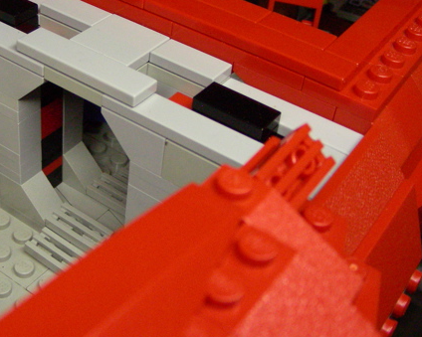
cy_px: 136
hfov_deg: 33.3
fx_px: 699
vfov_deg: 27.1
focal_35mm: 56
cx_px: 139
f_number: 3.5
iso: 400
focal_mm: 6.3
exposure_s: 1/103
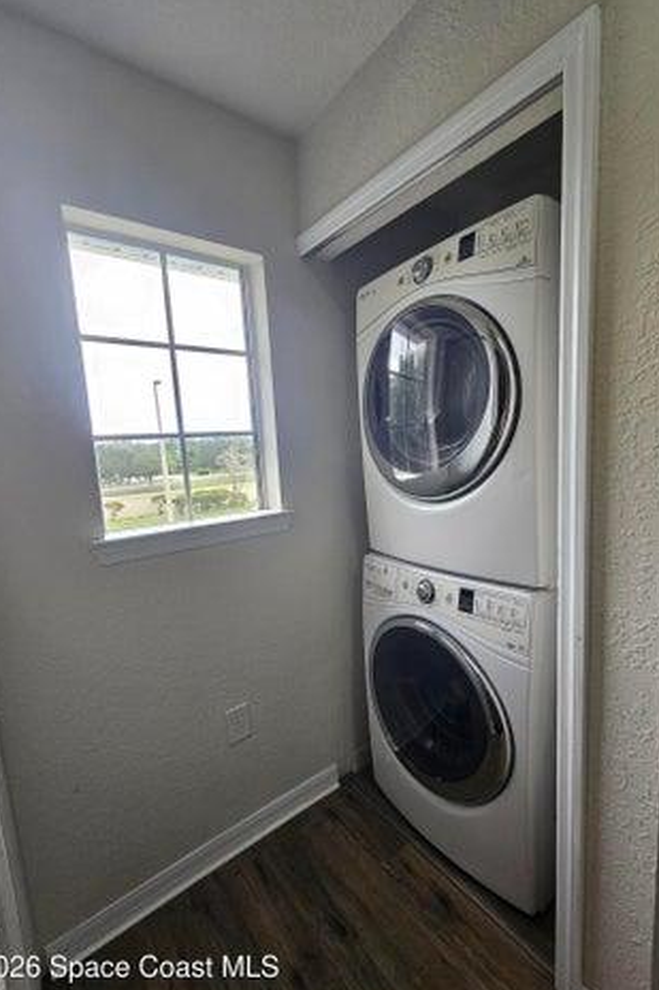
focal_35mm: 14
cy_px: 501
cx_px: 337
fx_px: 385
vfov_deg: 104.3
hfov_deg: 81.2
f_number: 2.2
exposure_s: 1/100
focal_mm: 2.2
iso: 200
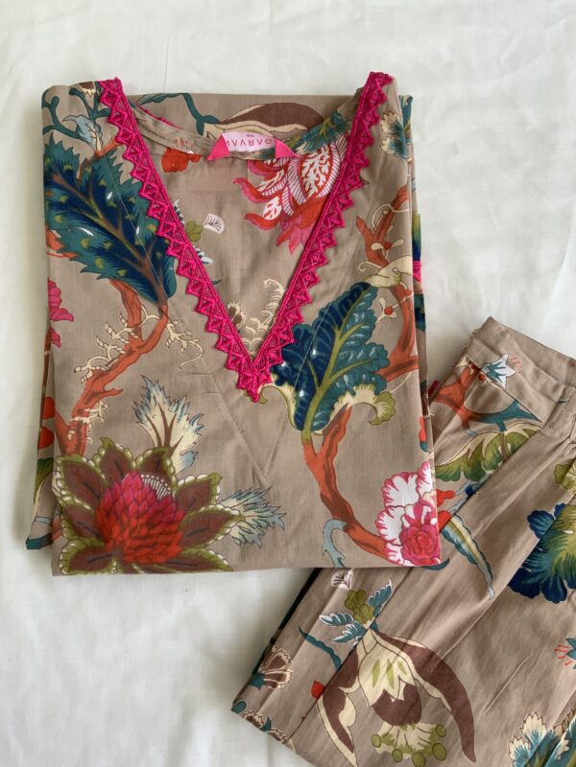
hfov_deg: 48.2
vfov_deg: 61.7
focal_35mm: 29
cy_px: 384
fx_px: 643
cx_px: 288
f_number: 1.8
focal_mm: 3
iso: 16
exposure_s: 1/292
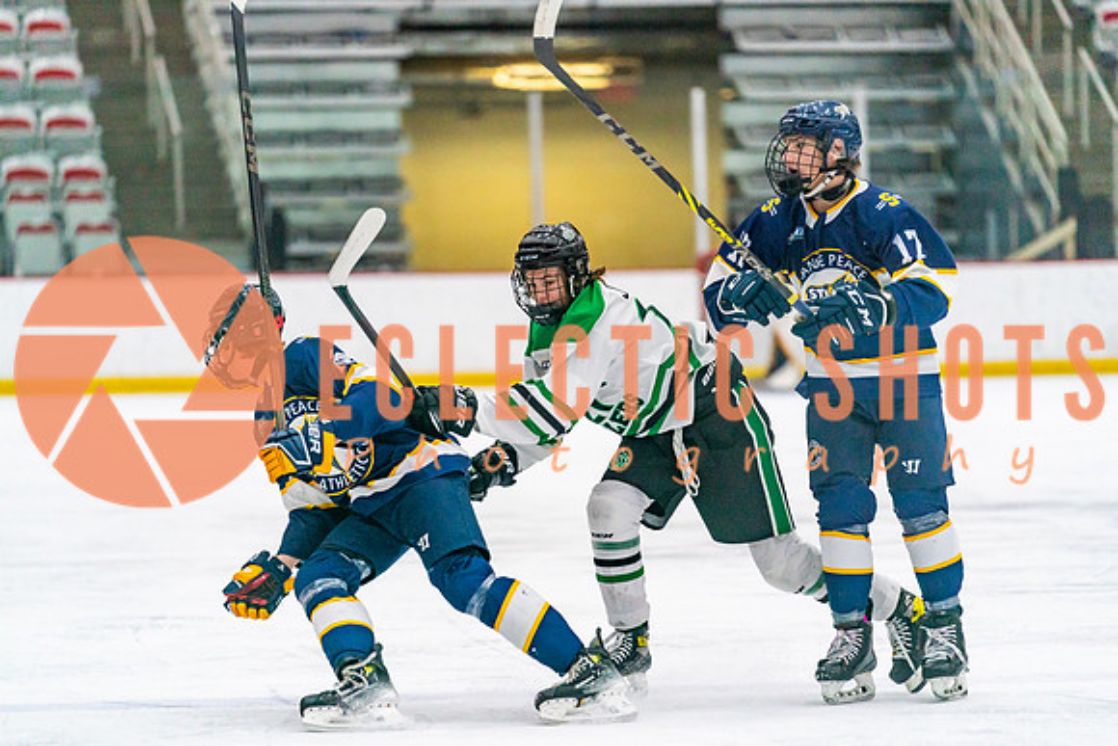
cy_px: 373
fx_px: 6215
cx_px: 559
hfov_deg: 10.3
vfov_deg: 6.9
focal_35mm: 200
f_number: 2.8
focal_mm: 200
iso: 3200
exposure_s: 1/1250
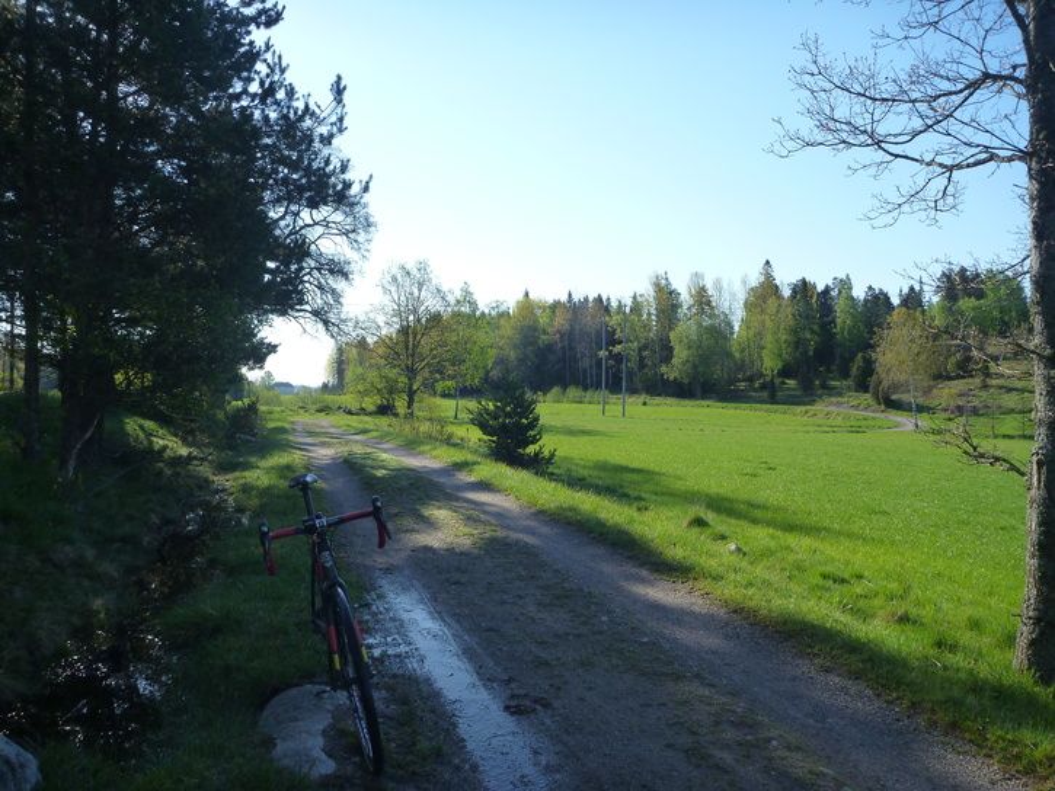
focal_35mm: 28
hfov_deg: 63.4
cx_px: 528
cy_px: 396
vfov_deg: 49.8
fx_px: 854
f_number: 3.3
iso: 125
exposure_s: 1/500
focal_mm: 4.9
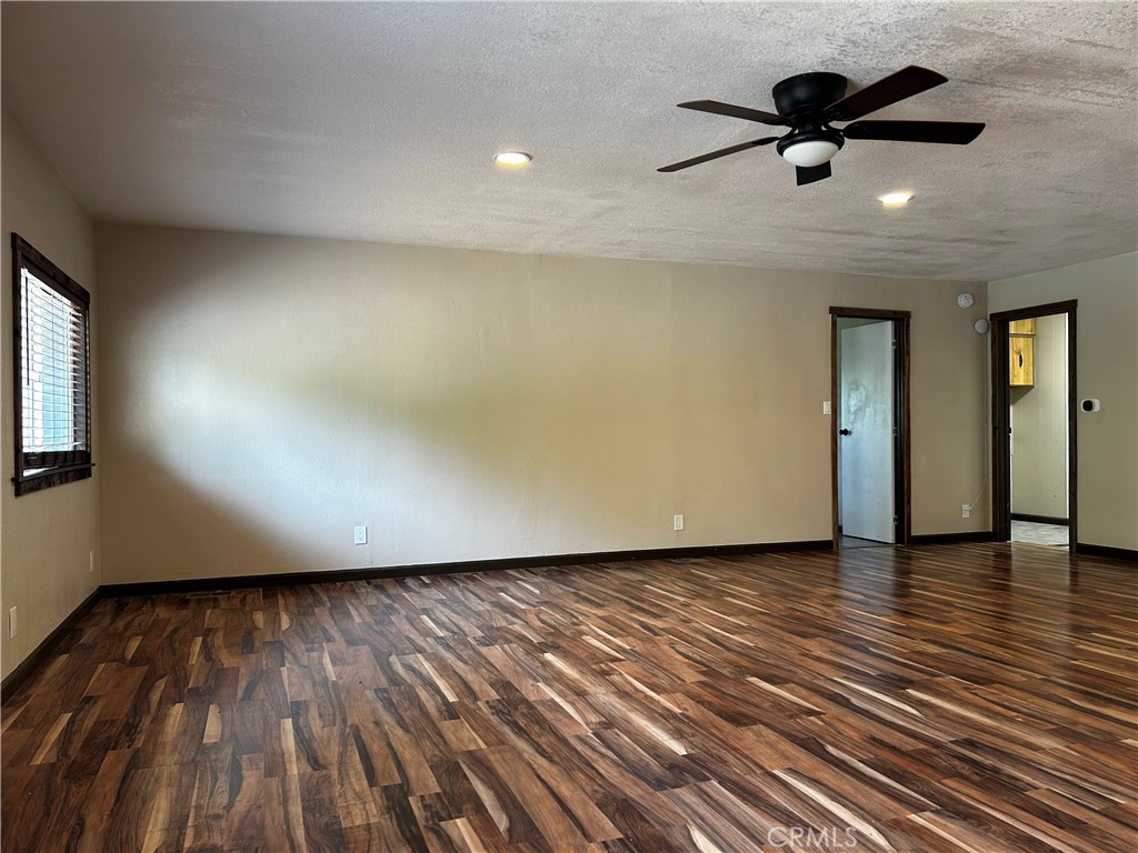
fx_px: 855
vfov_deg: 53.1
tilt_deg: -1.6
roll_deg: +0.4
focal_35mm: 26
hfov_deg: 67.3
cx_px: 569
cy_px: 426
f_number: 1.5
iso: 80
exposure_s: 1/60
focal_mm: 5.7
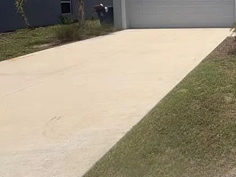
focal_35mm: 34
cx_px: 270
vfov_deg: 38.4
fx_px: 232
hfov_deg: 41.1
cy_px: 13
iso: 50
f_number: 2.2
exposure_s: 1/2874
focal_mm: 2.22
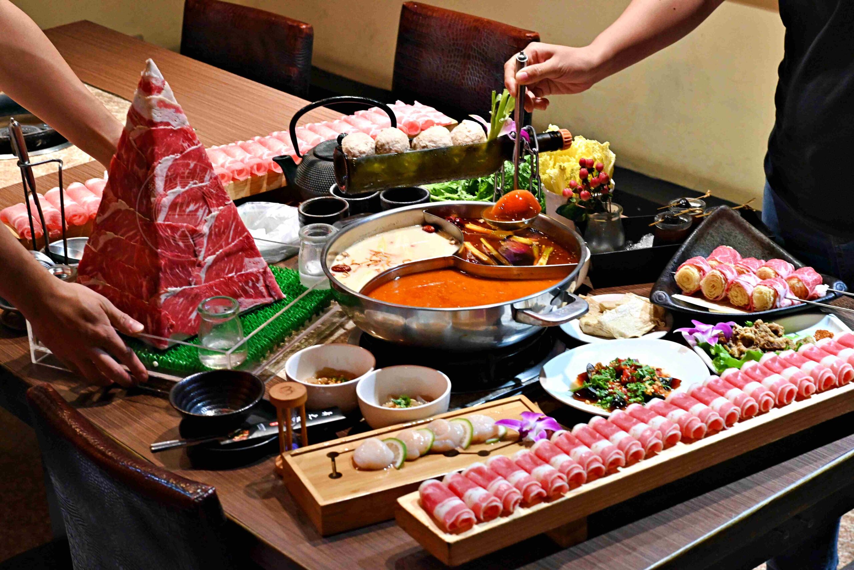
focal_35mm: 75
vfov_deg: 18.2
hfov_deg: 27.0
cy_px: 285
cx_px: 427
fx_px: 1779
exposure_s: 1/100
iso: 2500
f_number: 5.6
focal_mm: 50
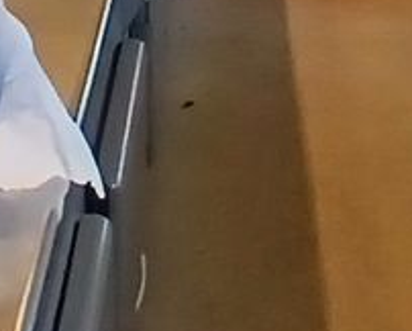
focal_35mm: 91
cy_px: -324
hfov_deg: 19.2
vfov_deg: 14.3
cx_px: 559
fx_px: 1111
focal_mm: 1.4
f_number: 2.2
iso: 80
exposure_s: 1/100
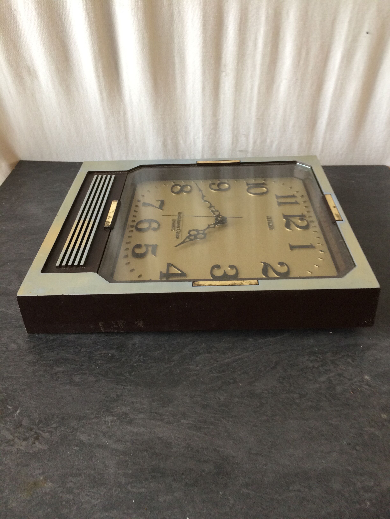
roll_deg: -3.0
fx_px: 436
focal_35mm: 29
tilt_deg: -39.4
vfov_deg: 61.7
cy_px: 260
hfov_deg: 48.2
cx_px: 195
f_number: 2.2
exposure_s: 1/33
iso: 100
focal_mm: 4.15
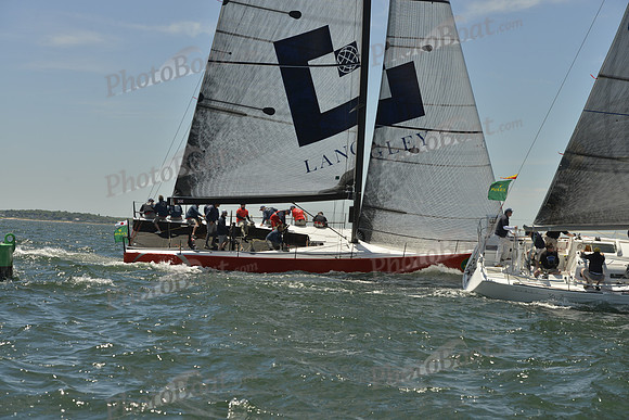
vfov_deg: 19.5
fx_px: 1223
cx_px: 314
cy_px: 210
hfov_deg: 28.8
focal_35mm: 70
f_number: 9
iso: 280
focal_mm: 70
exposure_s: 1/1600
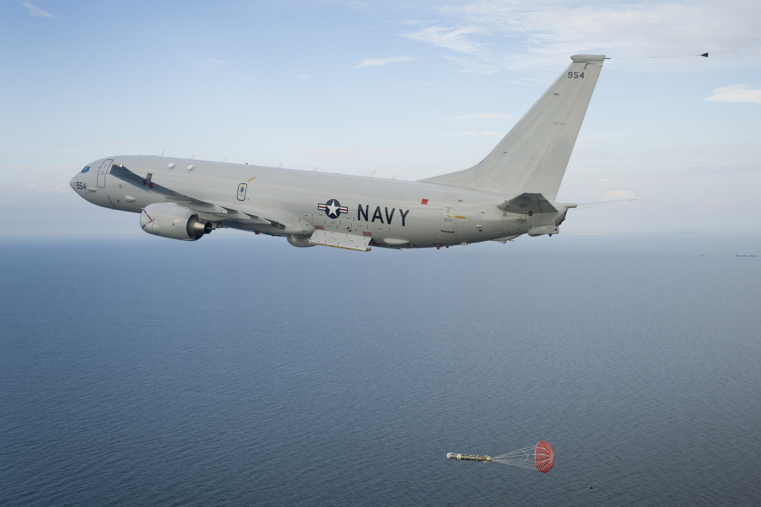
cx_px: 390
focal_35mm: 37
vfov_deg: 35.9
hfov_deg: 51.9
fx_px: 782
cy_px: 259
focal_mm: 36
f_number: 5
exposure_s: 1/1600
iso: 400
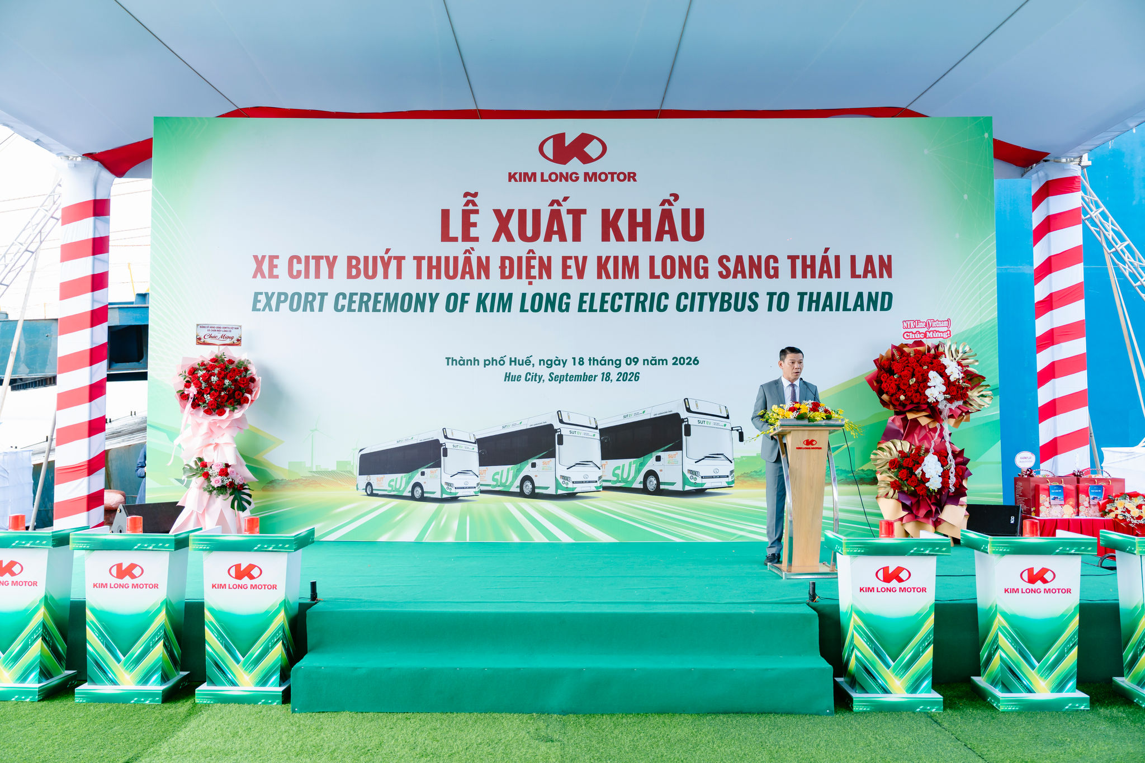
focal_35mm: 30
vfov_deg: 43.6
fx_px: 954
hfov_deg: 61.9
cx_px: 572
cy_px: 382
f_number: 3.2
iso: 400
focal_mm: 30
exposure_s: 1/400
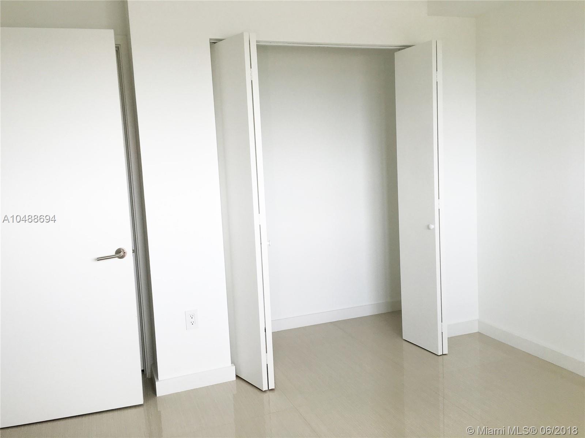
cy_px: 219
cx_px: 292
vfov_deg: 48.2
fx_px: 490
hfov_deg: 61.7
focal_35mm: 29
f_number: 2.2
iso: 25
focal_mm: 4.15
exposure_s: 1/120
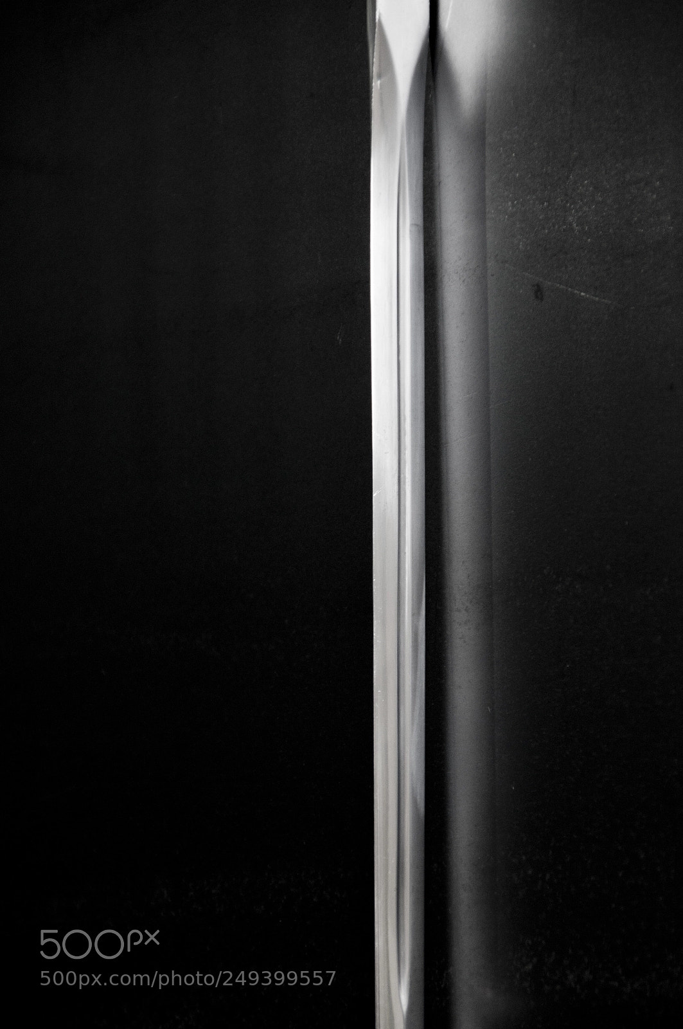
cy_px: 514
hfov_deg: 4.6
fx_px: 8557
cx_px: 342
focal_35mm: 300
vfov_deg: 6.9
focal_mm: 200
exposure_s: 1/80
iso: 400
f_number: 6.3
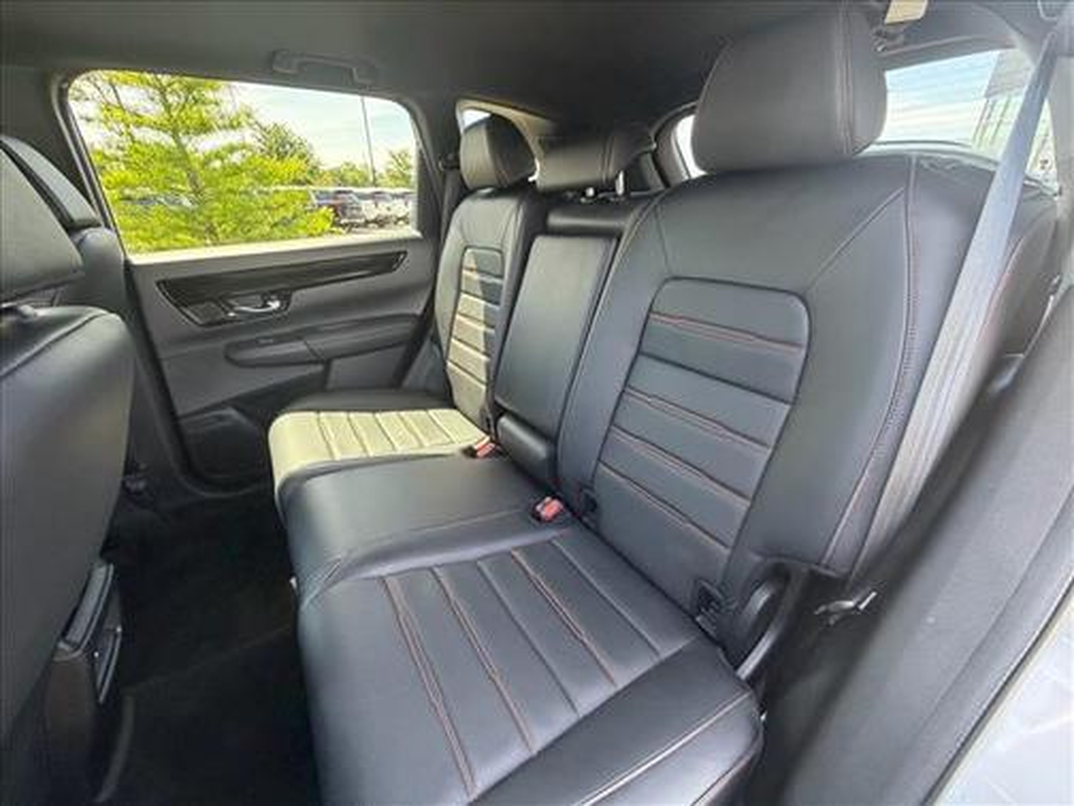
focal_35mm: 14
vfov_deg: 85.7
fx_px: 434
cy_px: 403
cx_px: 537
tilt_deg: -26.3
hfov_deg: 102.1
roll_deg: +0.6
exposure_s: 1/107
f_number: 2.2
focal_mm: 2.22
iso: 320
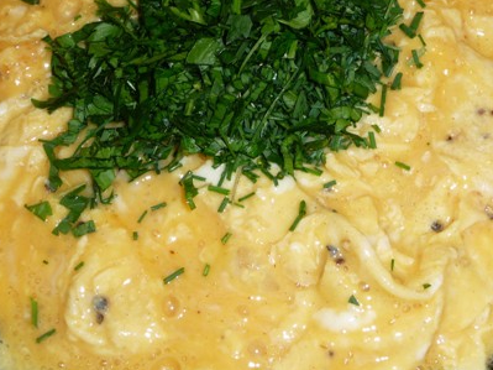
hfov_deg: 28.1
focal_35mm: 69
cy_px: 77
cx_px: 277
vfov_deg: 21.1
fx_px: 982
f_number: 4
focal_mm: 7.1
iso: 100
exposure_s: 1/30
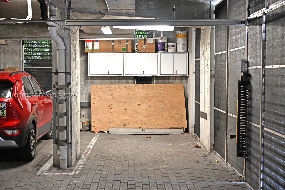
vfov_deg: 24.6
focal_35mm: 55
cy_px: 95
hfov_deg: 36.2
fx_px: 435
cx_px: 142
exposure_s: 1/80
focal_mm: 55
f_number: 5.6
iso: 3200
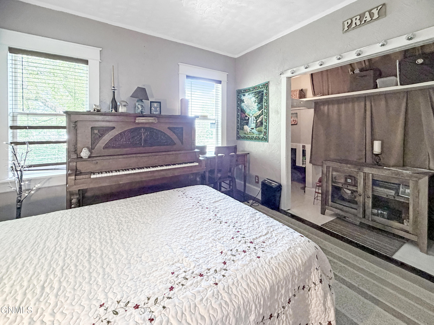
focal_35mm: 14
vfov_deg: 85.7
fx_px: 176
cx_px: 217
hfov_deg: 102.1
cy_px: 162
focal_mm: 2.22
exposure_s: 1/60
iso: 400
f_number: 2.2
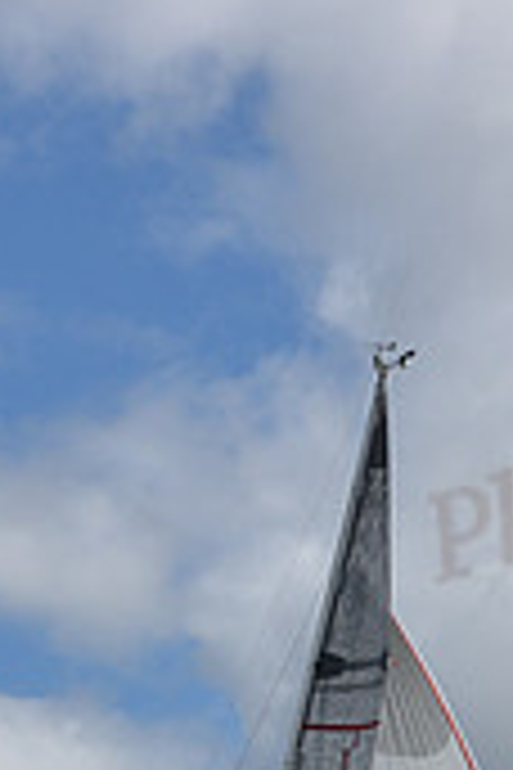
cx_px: 196
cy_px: 1180
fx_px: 5087
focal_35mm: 238
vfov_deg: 8.4
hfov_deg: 5.8
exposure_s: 1/800
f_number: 11
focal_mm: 70
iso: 250
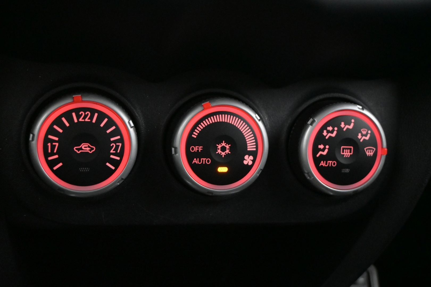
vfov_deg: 32.4
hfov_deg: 47.2
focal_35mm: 41
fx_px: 494
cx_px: 216
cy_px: 144
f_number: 4.5
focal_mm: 27.5
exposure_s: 1/40
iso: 7200
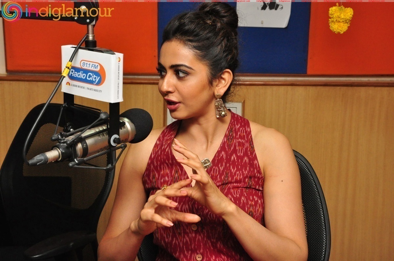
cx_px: 197
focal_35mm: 68
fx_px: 738
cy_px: 130
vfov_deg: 20.1
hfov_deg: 29.9
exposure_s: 1/125
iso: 1600
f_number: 8
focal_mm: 45
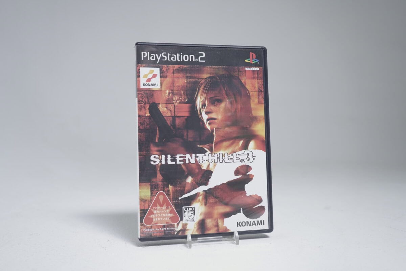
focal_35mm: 36
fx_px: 406
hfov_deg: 53.1
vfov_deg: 36.9
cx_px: 203
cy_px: 136
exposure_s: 1/25
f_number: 5.6
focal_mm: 36
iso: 640
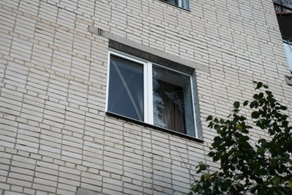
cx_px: 146
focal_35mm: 75
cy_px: 98
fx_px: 609
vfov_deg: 18.2
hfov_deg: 27.0
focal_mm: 75
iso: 2500
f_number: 3.5
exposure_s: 1/200
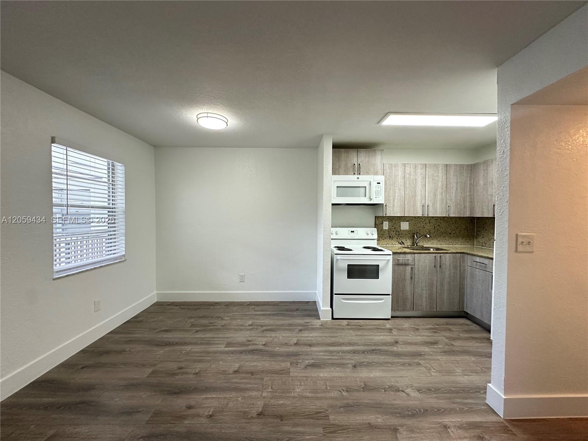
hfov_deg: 102.1
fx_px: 238
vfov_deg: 85.7
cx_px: 294
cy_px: 220
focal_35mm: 14
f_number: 2.2
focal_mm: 2.22
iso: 250
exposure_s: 1/120
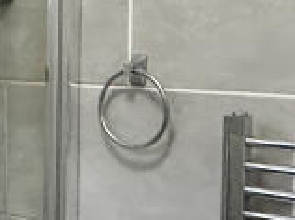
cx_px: -123
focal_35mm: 91
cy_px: 103
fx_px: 774
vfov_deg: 16.2
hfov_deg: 19.3
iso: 640
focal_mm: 2.22
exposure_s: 1/50
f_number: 2.2
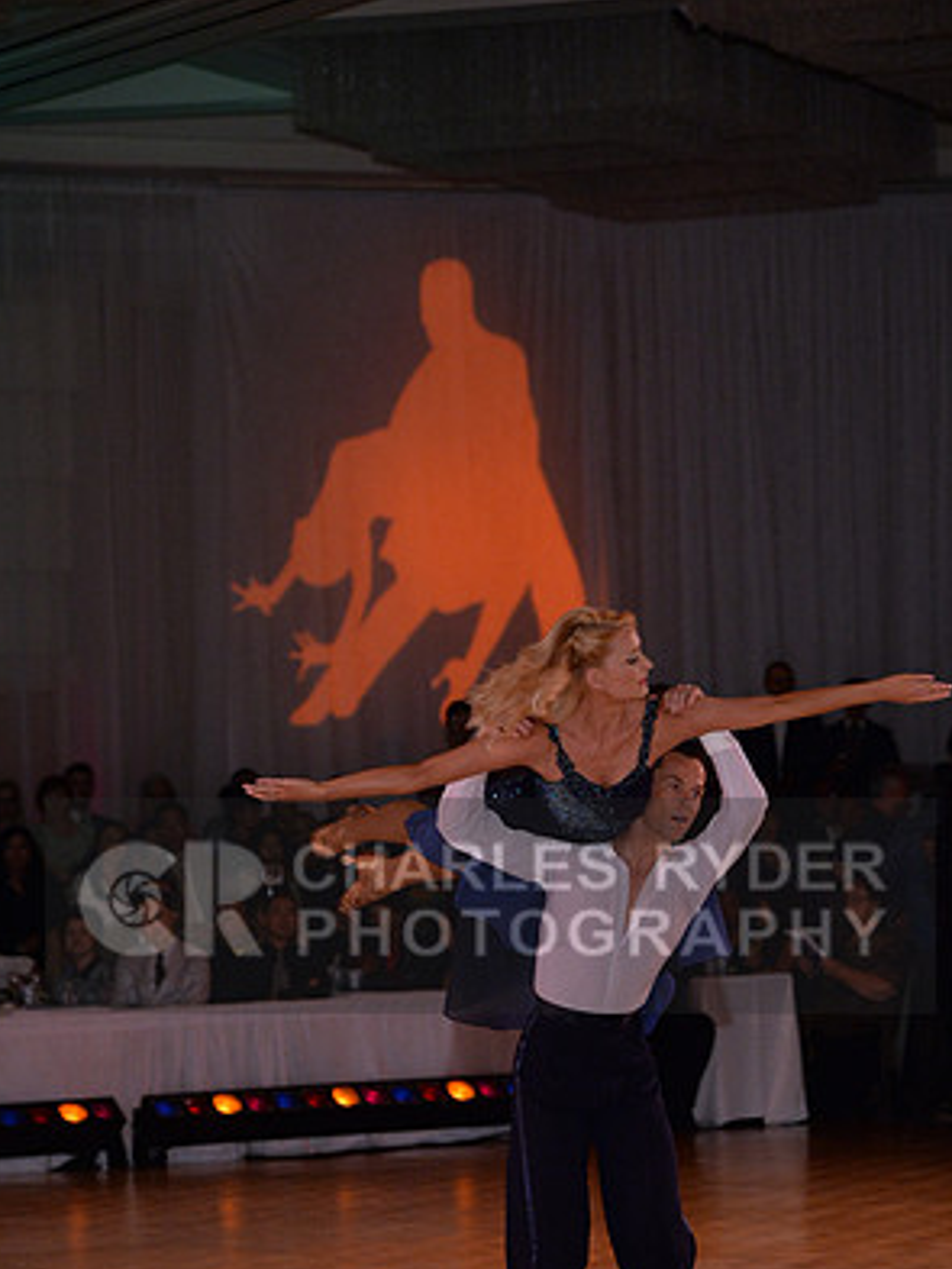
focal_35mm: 170
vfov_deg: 11.6
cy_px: 907
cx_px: 492
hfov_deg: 8.7
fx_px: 6230
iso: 1600
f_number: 4.5
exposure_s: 1/250
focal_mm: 120
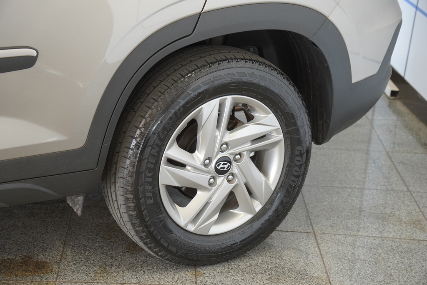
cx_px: 214
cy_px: 142
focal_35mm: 87
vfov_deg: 15.7
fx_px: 1032
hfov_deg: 23.4
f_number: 4
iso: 800
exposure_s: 1/160
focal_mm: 58
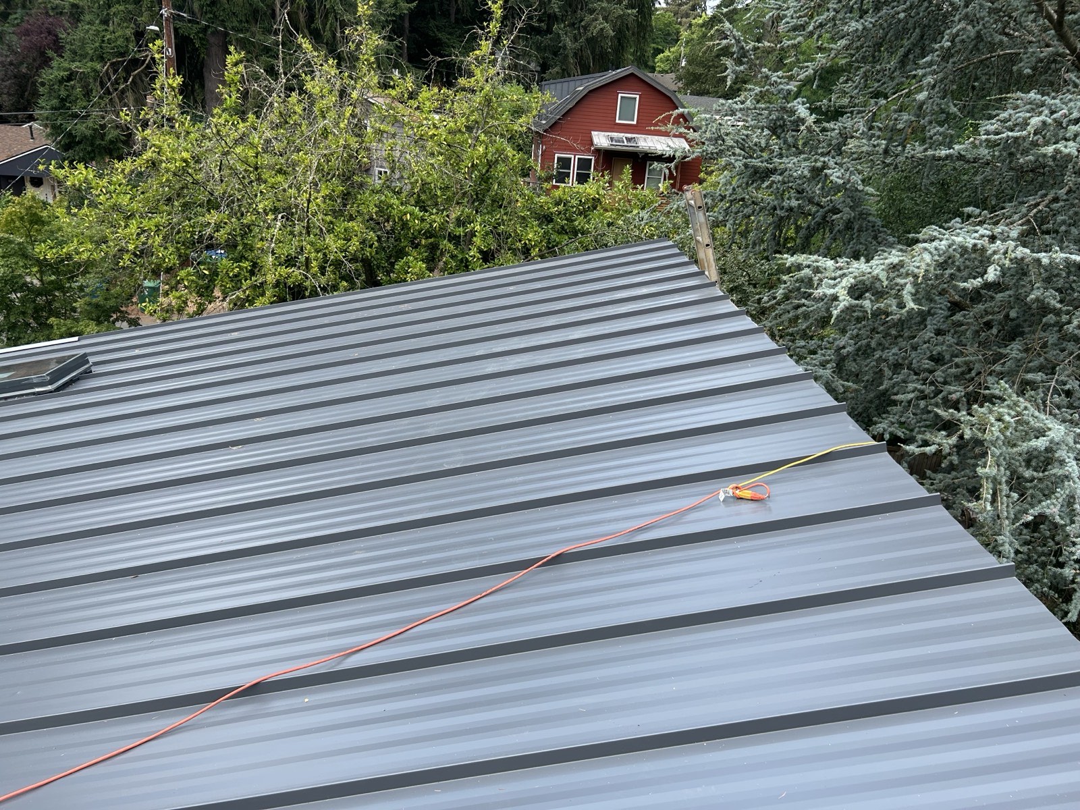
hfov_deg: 67.3
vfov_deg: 53.1
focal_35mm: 26
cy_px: 405
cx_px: 540
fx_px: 811
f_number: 1.5
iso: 50
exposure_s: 1/1468
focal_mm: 5.7
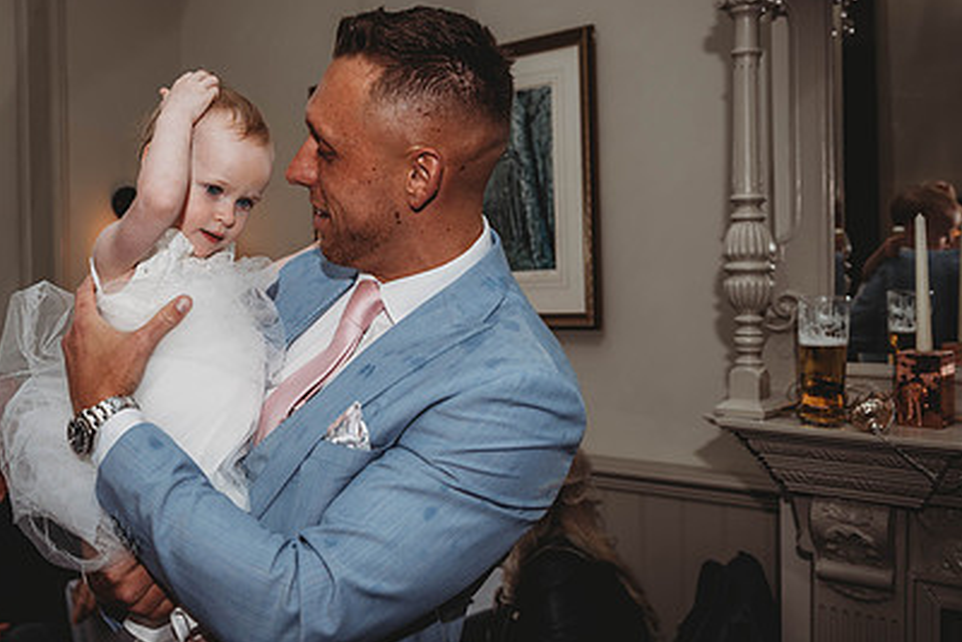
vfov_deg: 31.9
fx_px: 1123
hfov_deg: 45.6
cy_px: 280
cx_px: 313
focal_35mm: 42
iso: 100
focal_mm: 29
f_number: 4
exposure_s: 1/200
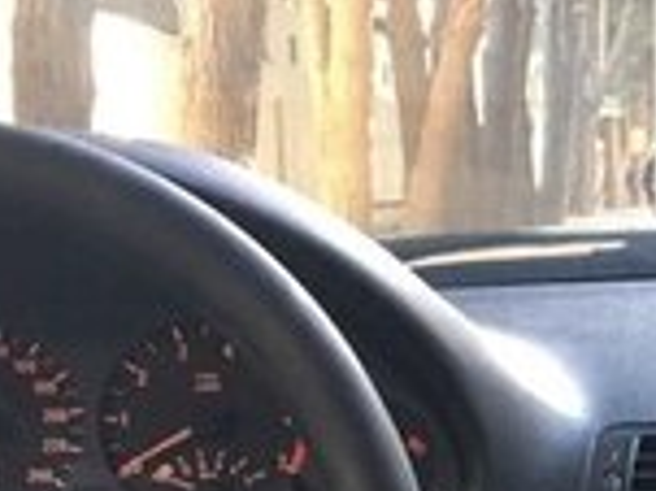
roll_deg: -0.7
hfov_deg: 15.0
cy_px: 928
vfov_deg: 10.8
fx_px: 2405
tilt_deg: -16.9
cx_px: 786
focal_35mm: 127
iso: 64
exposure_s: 1/33
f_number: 2.2
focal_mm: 4.15
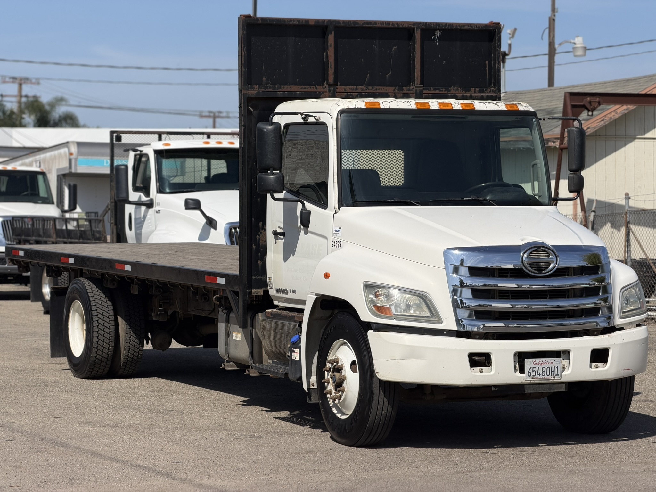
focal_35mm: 100
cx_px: 328
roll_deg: -0.6
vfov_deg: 14.8
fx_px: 1895
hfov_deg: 19.6
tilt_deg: -0.5
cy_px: 246
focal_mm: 16.89
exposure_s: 1/1848
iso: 20
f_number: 2.8
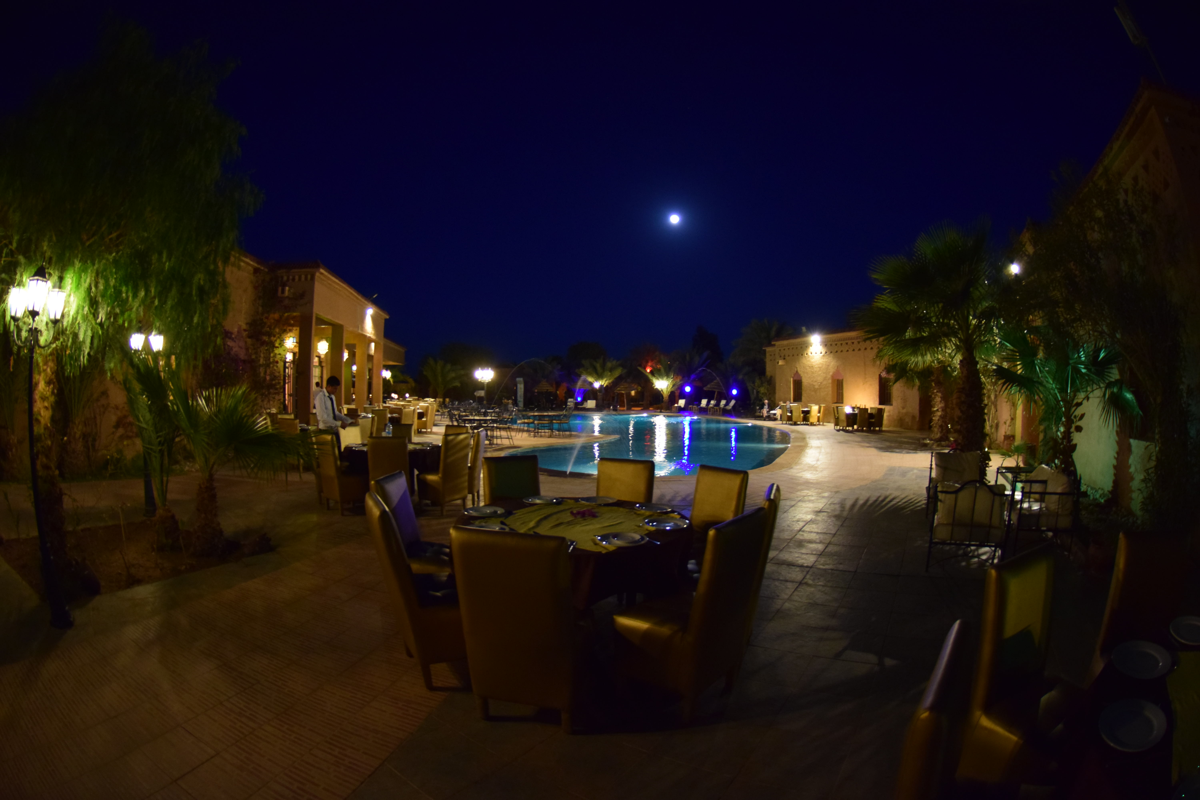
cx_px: 600
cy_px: 400
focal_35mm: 16
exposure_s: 1/15
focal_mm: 10.5
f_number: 2.8
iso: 1600
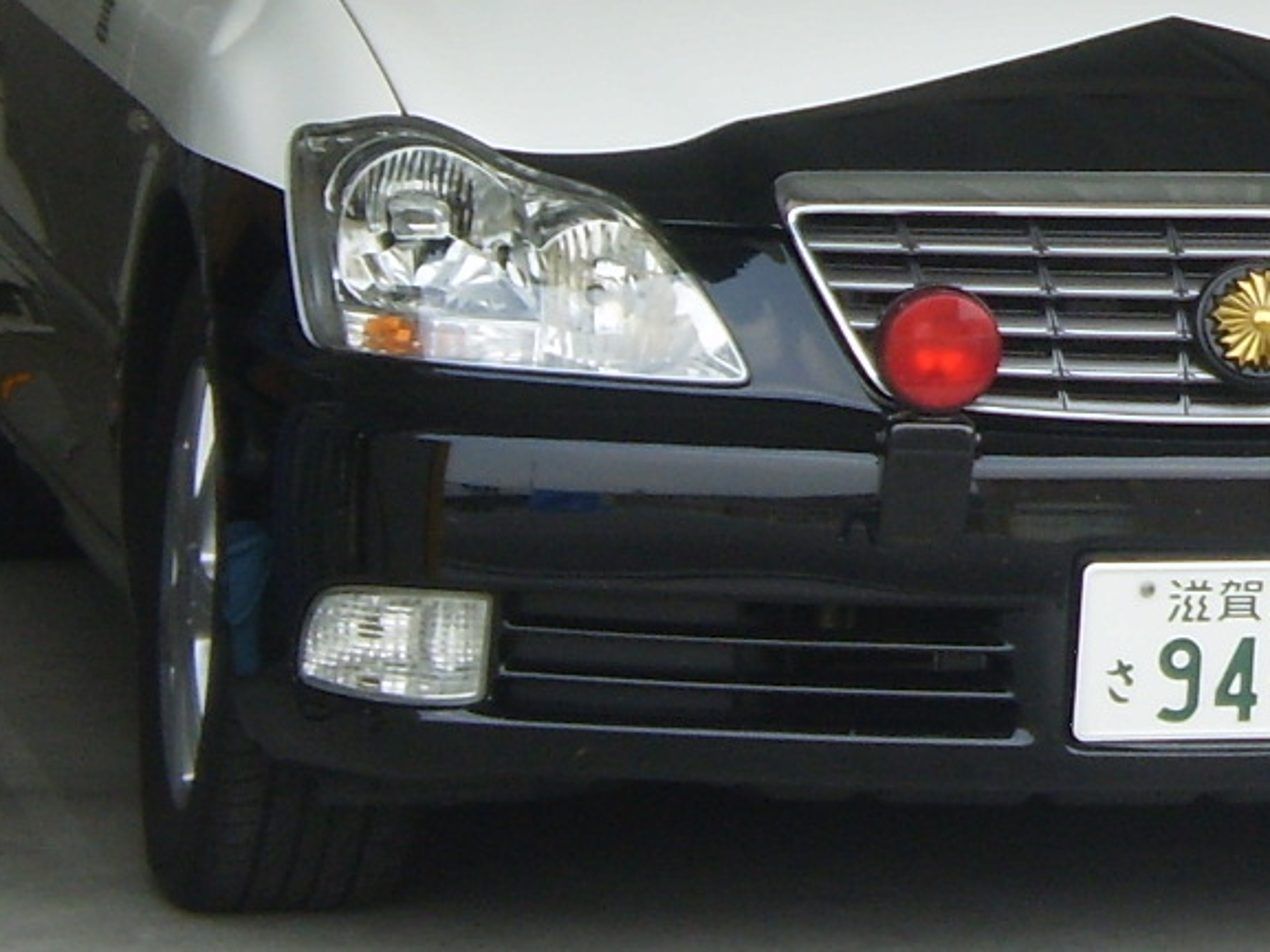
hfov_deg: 8.5
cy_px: -59
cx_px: 1994
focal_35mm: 227
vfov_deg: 6.5
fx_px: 8330
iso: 64
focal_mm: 11.3
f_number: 4.4
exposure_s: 1/160
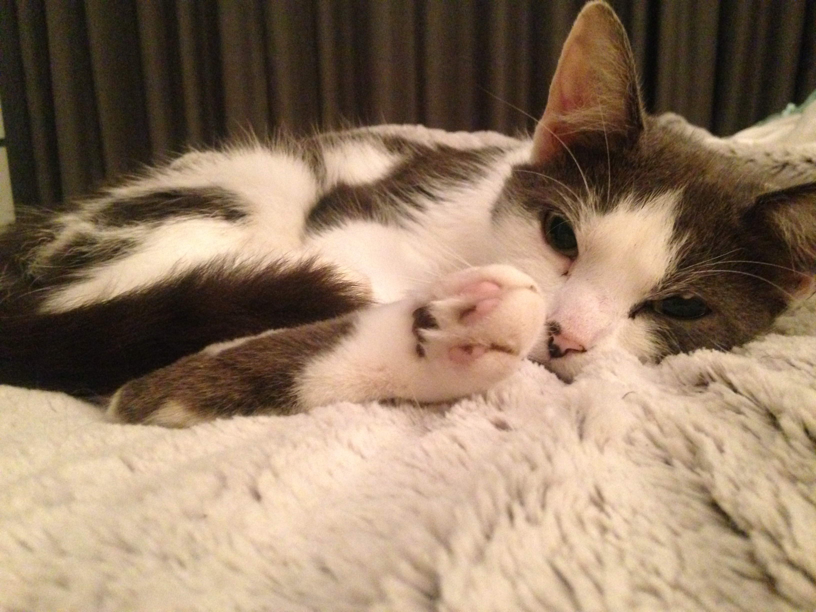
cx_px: 408
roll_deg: +0.9
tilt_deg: -12.6
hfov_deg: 55.4
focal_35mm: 33
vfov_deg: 42.9
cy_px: 306
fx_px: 778
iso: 800
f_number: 2.4
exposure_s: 1/17
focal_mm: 4.12
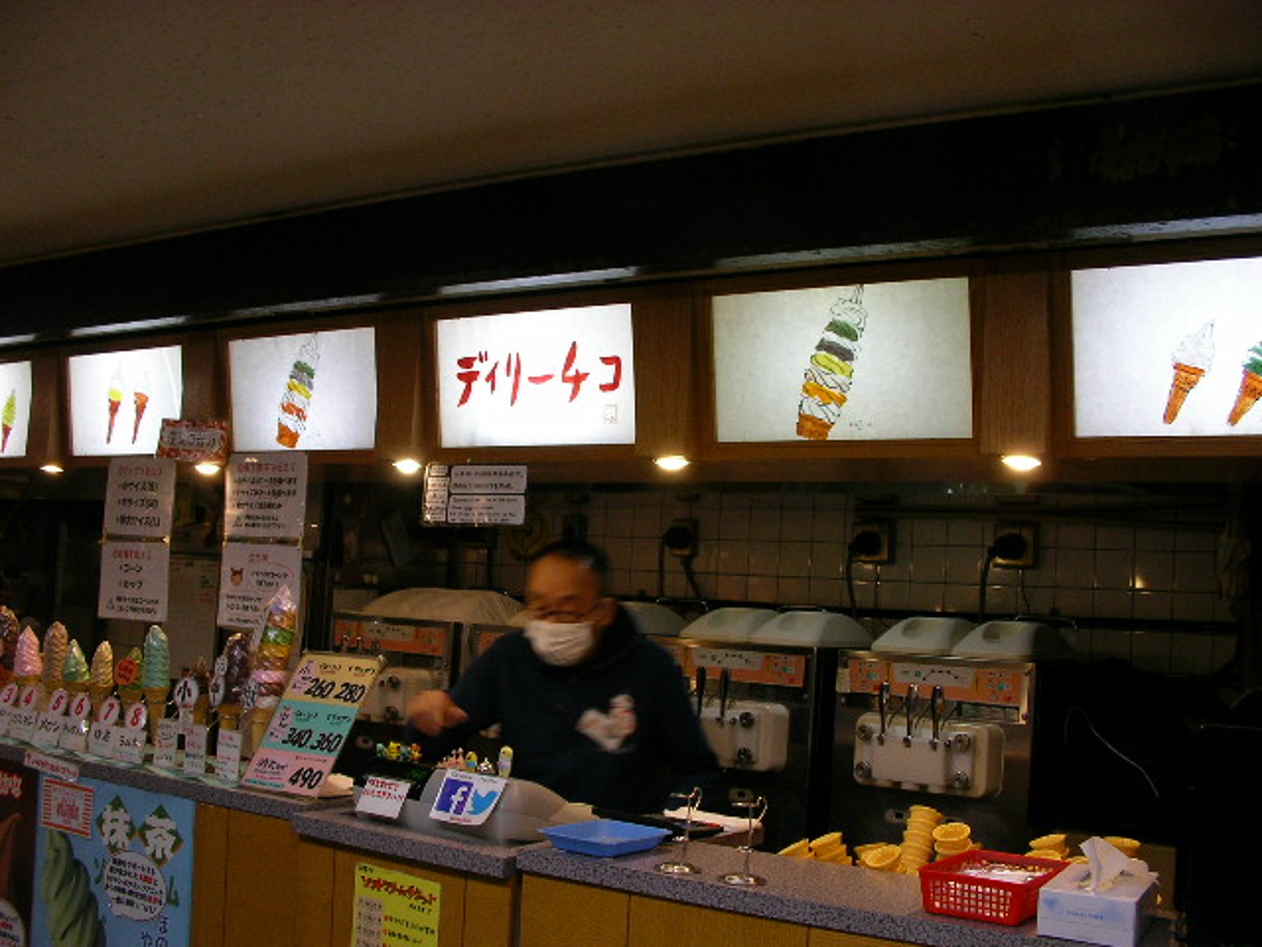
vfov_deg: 37.7
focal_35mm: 38
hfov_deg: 49.0
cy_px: 474
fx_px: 1385
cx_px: 631
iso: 100
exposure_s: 1/30.1
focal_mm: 5.8
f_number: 3.5
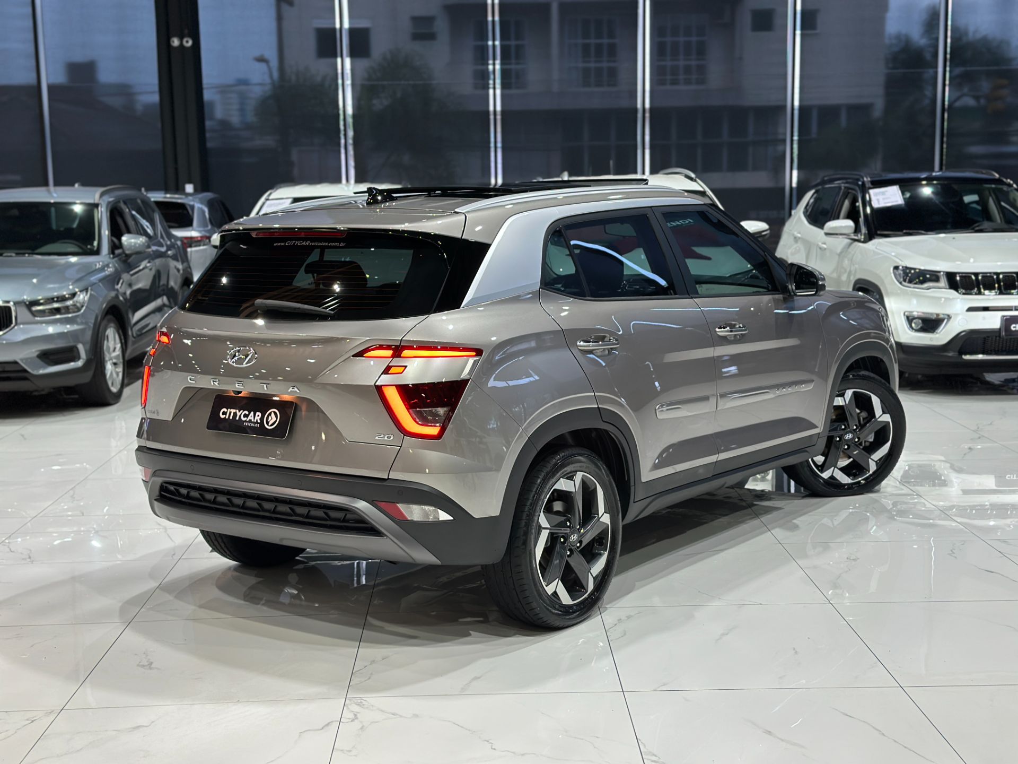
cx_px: 509
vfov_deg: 30.3
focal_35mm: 48
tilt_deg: -8.5
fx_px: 1412
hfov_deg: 39.7
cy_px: 382
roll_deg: +0.8
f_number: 1.78
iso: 100
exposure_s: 1/60
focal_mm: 6.86
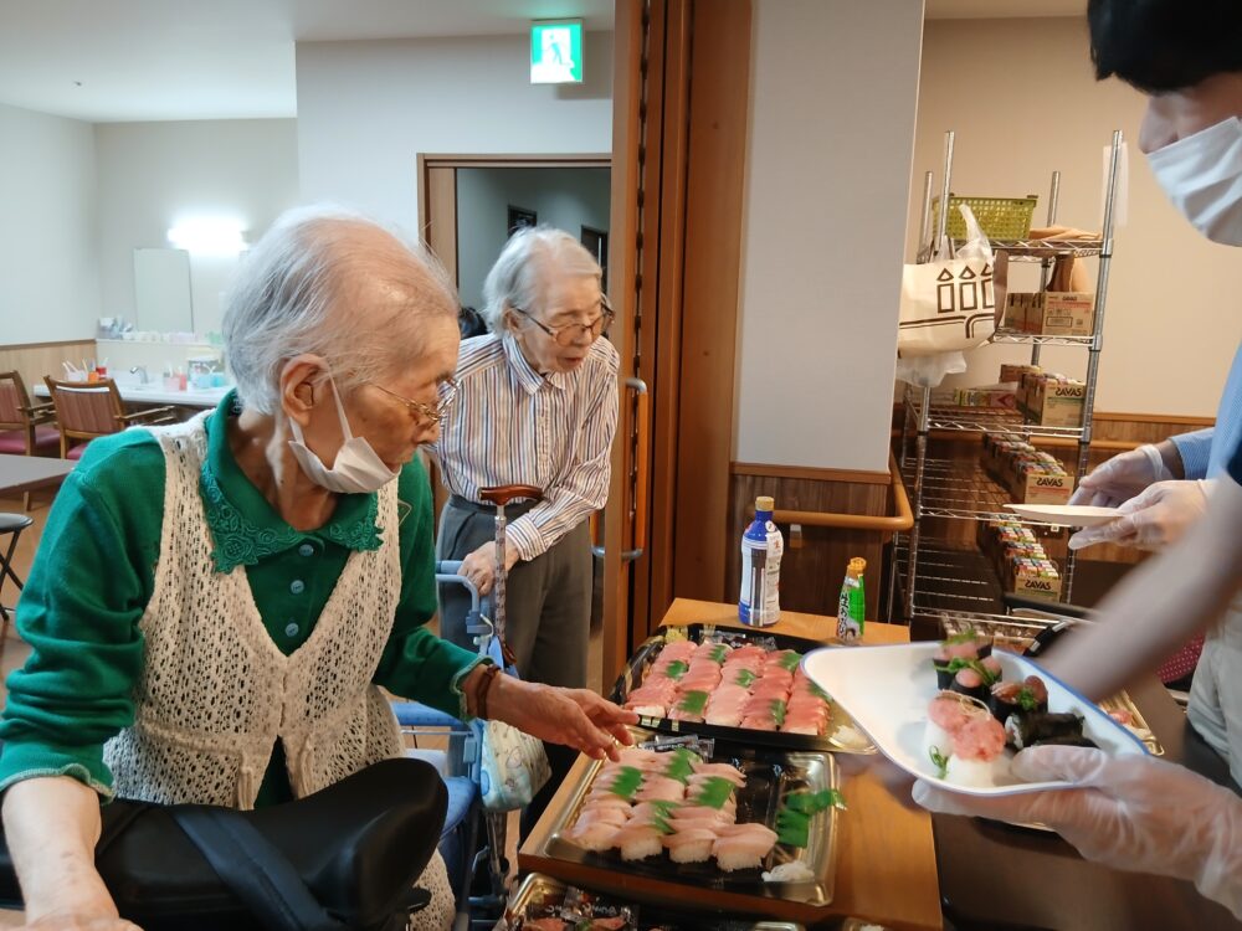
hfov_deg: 67.3
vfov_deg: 53.1
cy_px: 466
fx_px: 933
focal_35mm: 26
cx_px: 621
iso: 200
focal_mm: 3.86
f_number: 1.8
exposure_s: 1/33.3
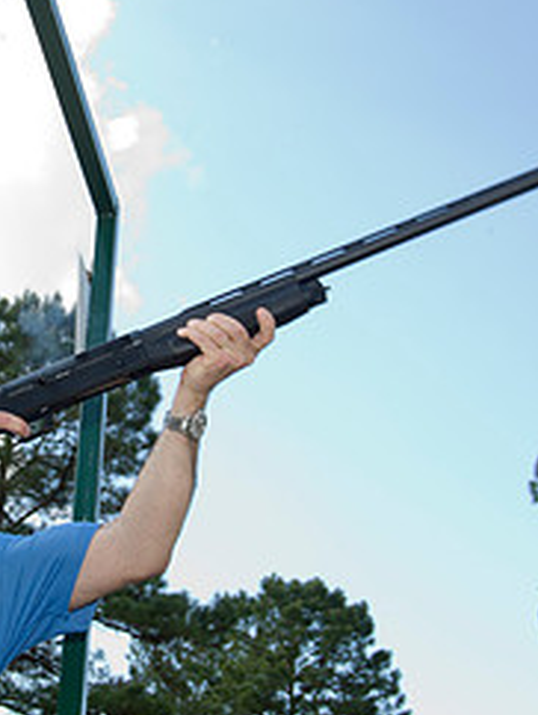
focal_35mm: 69
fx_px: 1427
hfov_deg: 21.1
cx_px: 98
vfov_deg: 28.1
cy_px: 387
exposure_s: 1/160
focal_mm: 30
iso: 100
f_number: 5
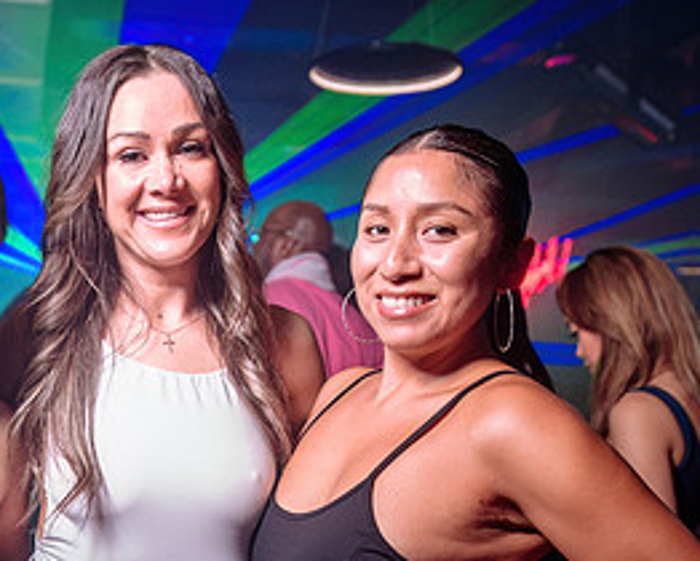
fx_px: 1161
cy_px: 417
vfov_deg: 26.8
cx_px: 150
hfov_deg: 32.7
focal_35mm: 56
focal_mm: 24
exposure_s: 1/50
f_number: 2.8
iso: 800
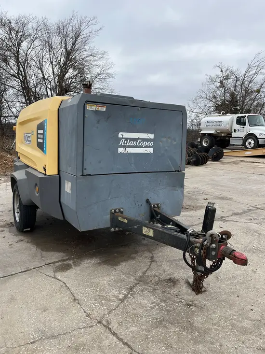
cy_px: 177
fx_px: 265
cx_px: 132
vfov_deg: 67.3
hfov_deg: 53.1
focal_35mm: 26
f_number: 1.6
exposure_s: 1/1721
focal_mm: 5.1
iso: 50
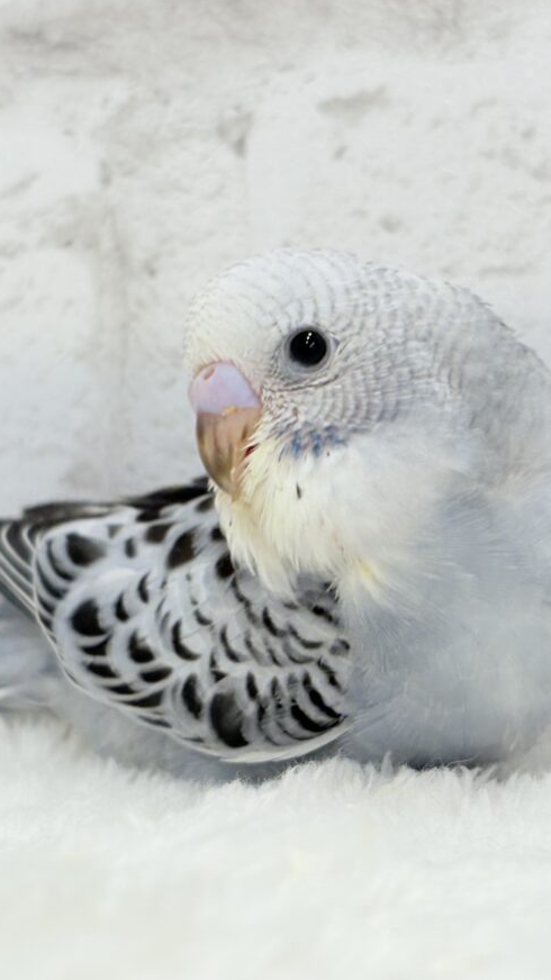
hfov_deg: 15.5
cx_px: 317
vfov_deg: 27.2
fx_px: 2028
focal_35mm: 78
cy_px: 477
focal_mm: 5.96
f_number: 1.6
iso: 32
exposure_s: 1/50
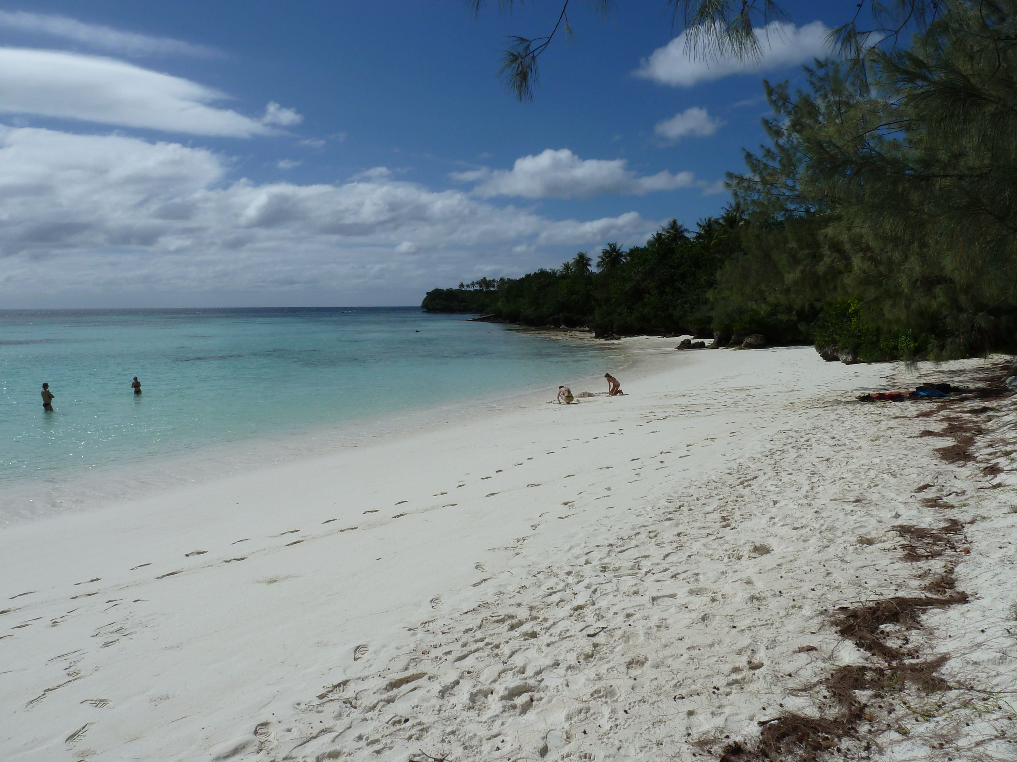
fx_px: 734
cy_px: 381
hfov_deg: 69.4
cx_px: 508
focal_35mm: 25
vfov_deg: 54.9
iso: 80
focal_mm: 4.1
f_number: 6.3
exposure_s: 1/1000
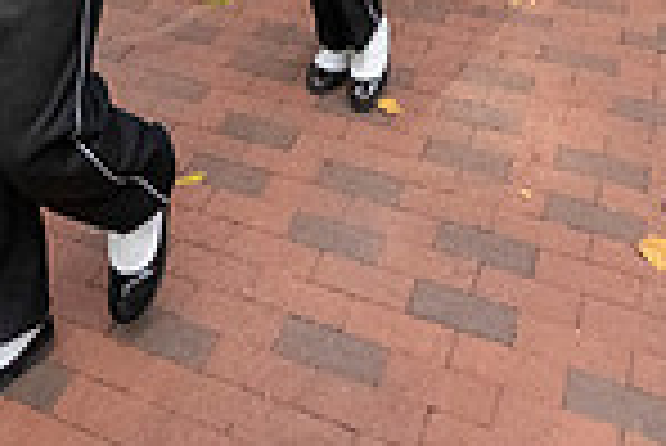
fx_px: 1018
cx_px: 184
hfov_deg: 35.6
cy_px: -399
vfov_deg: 18.3
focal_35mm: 55
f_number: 4
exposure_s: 1/8000
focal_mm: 14
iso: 6400
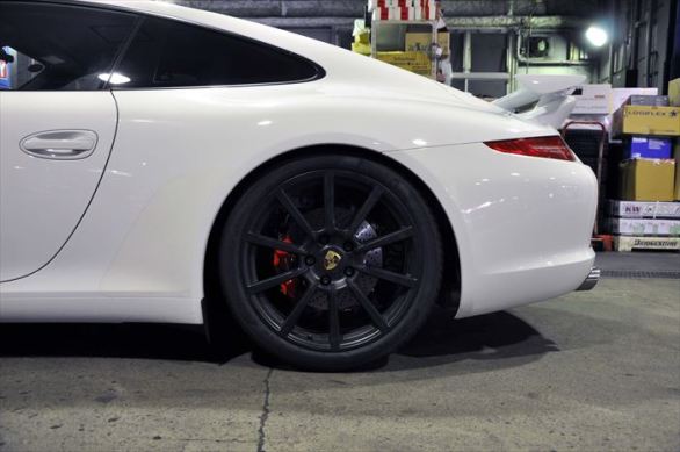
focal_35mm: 36
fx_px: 679
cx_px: 340
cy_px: 226
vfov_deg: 36.8
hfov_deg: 53.2
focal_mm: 24
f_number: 4
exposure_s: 1/15
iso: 500
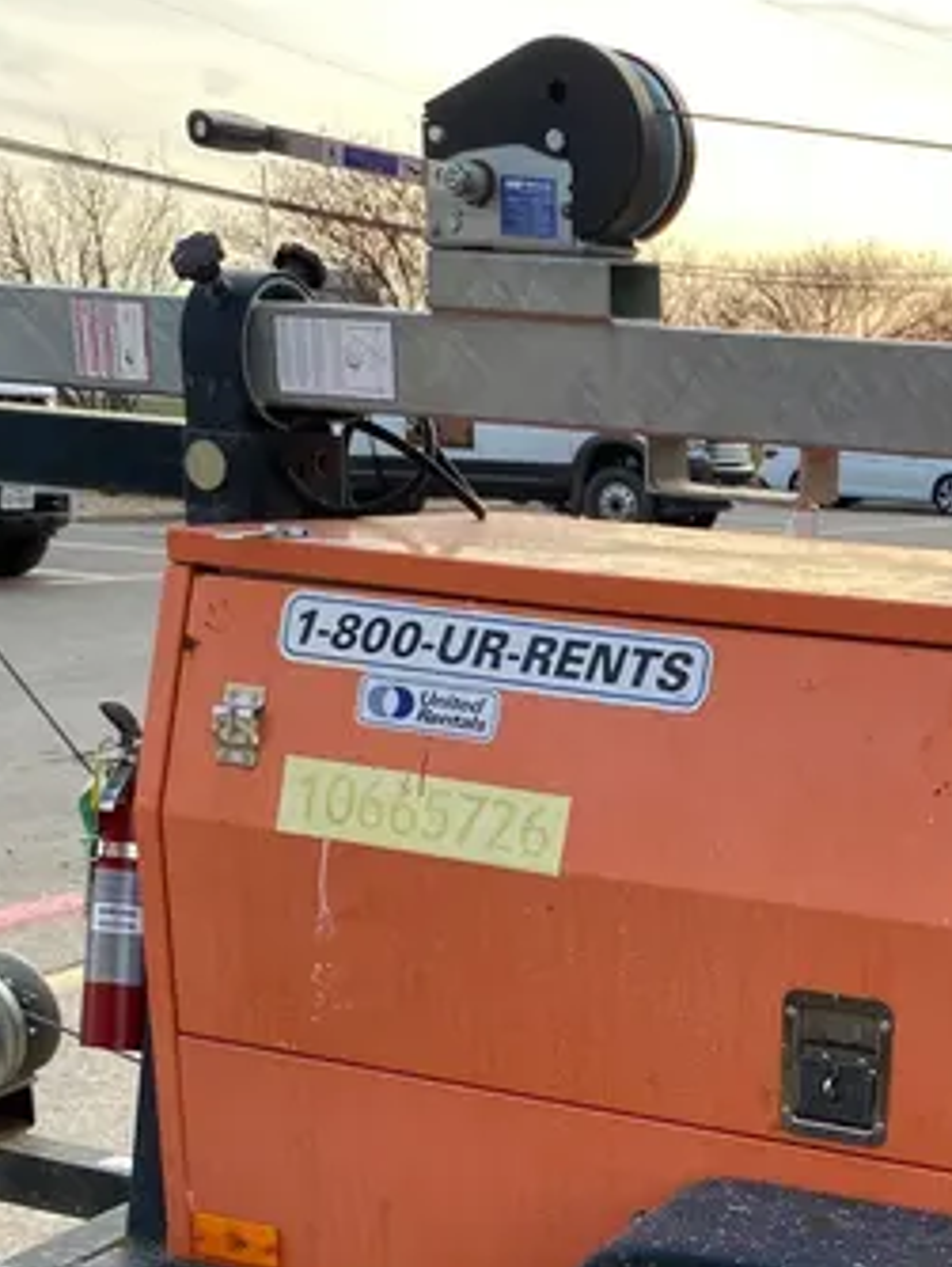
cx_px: 884
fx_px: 2087
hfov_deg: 24.8
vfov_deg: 30.8
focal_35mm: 57
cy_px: 1322
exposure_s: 1/305
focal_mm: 4.25
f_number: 1.8
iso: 32
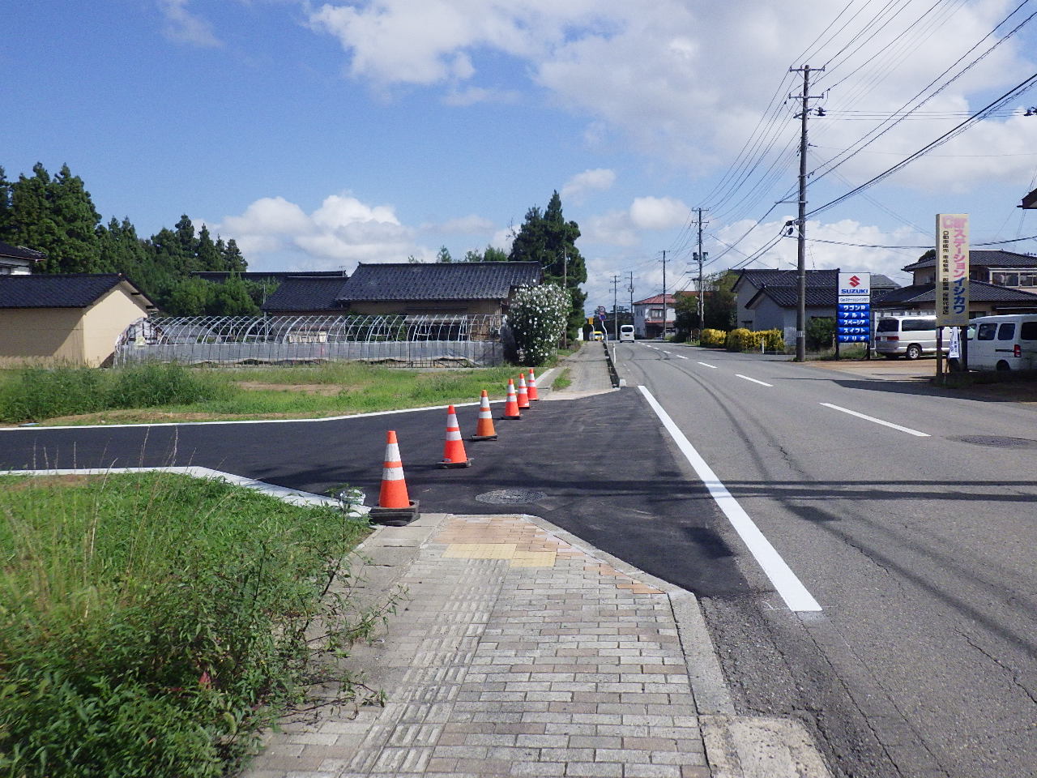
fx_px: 839
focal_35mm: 28
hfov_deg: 63.4
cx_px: 518
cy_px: 389
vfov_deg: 49.7
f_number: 4.2
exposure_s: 1/4000
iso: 250
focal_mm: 5
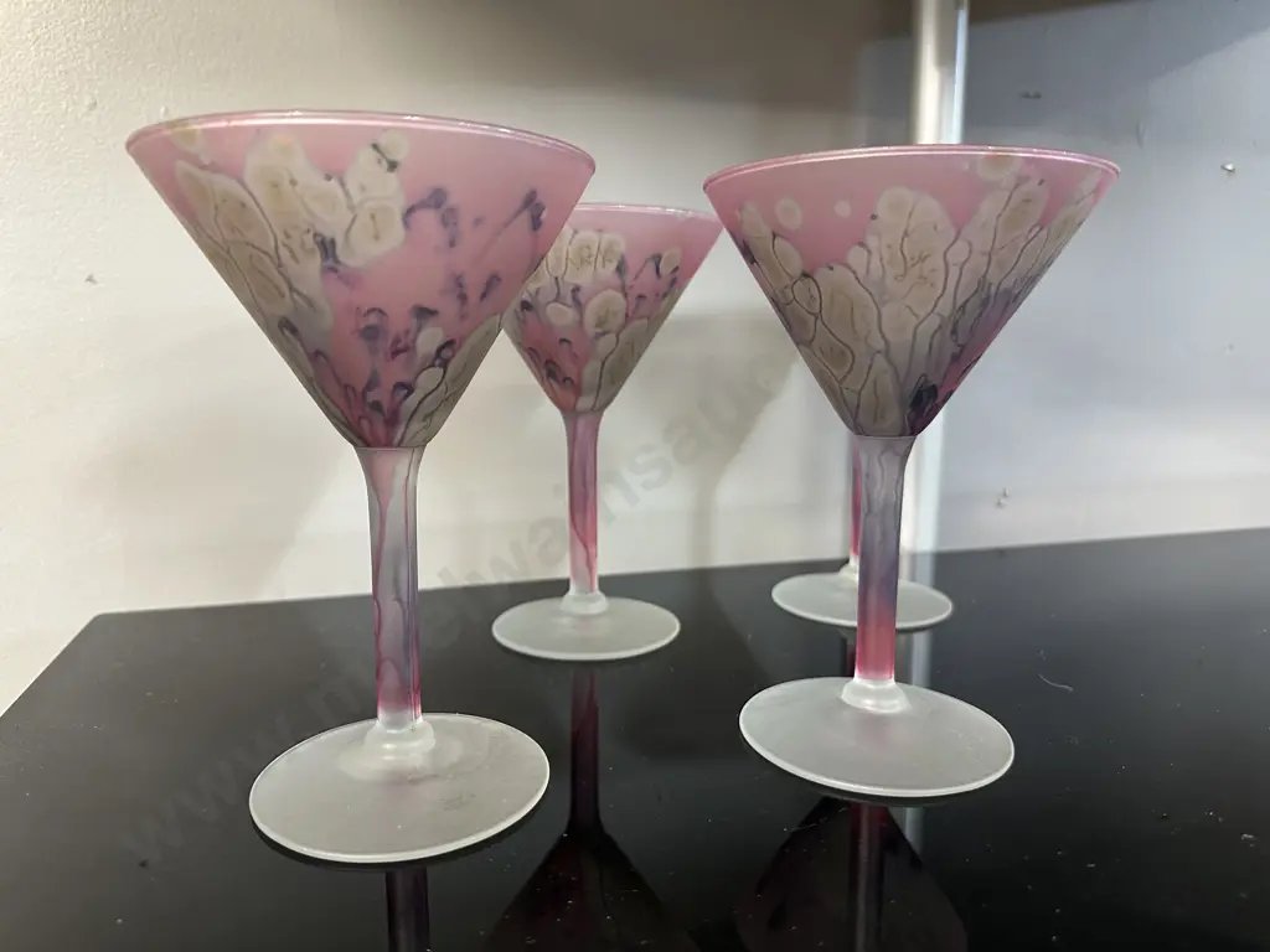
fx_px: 881
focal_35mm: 24
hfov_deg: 71.6
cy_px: 476
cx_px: 635
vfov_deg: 56.8
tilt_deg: -10.2
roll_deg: -0.1
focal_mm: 6.86
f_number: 1.78
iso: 400
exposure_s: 1/50
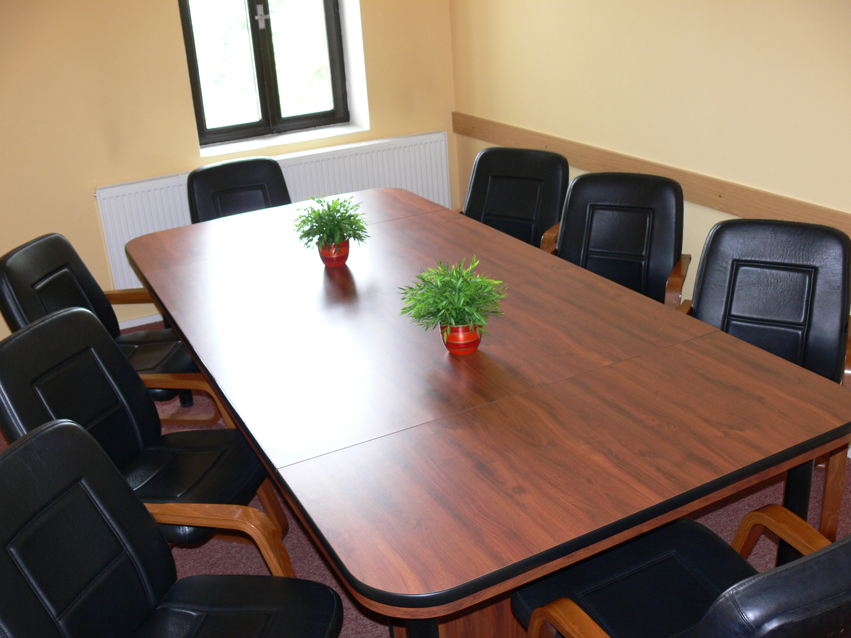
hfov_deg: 52.6
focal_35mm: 35
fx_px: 860
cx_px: 426
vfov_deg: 40.7
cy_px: 319
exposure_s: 1/30
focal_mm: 7.4
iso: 125
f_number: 2.8
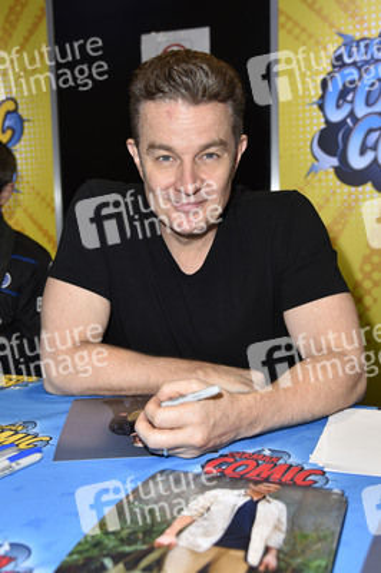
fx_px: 557
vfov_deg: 54.5
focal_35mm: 35
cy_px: 286
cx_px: 190
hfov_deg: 37.8
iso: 400
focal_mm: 35
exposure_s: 1/160
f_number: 4.5
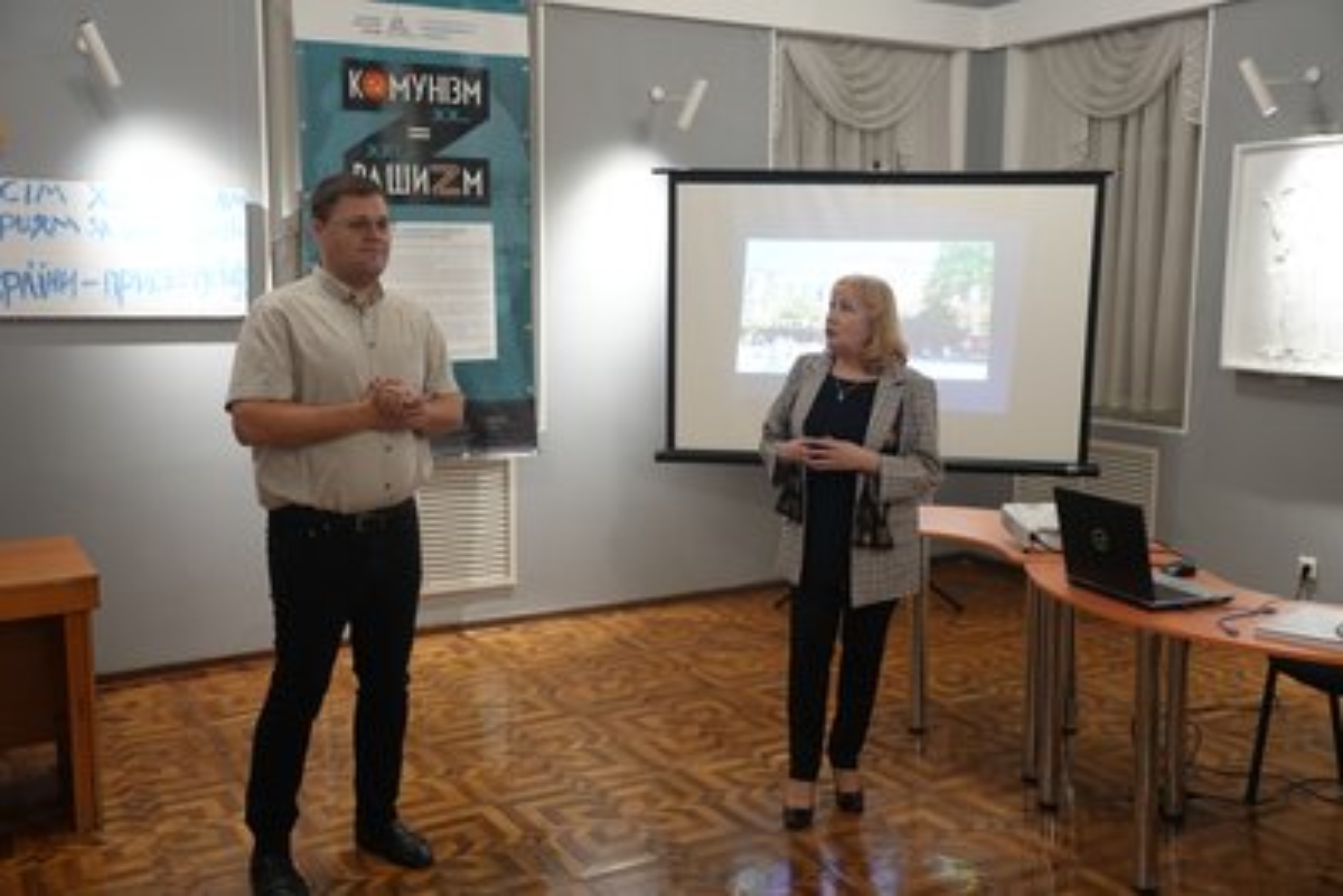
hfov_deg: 53.1
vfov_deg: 36.9
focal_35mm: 36
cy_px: 448
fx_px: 1343
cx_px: 672
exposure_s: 1/160
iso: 3200
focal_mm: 36
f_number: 4
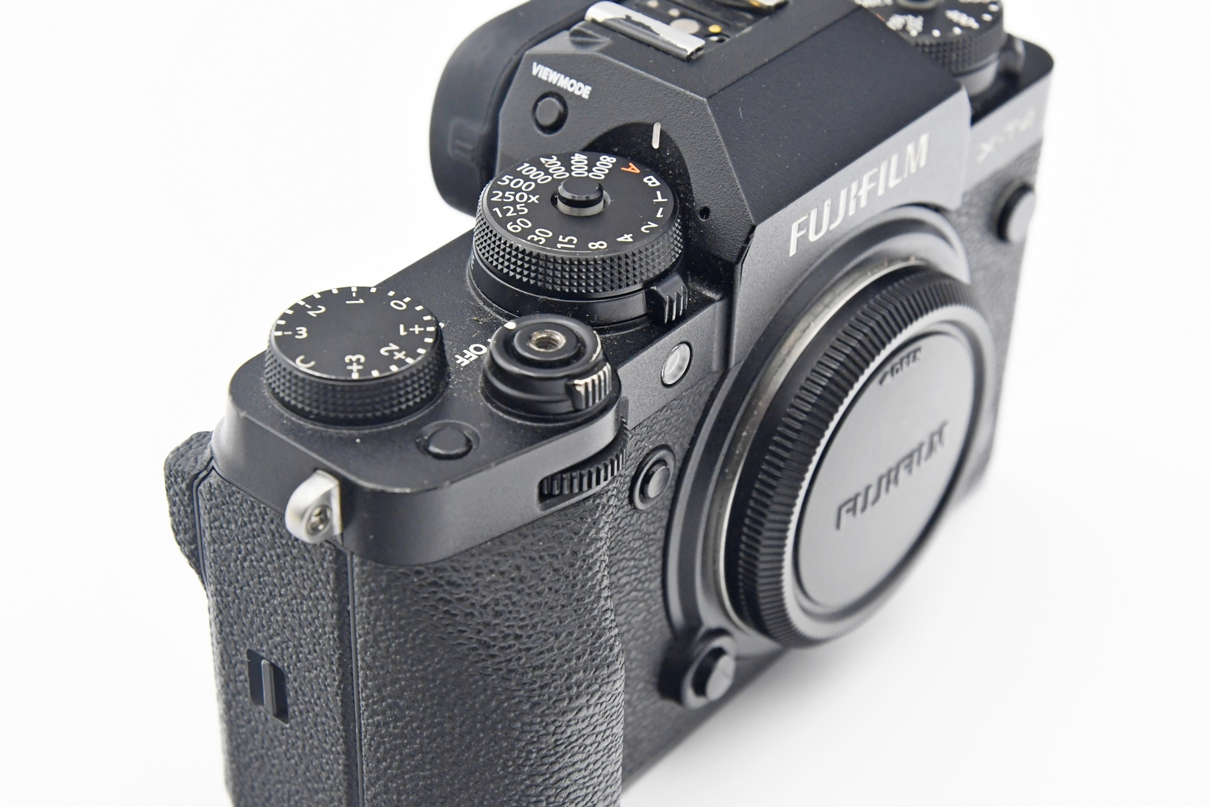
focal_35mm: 78
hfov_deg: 26.0
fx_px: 2621
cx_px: 605
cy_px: 404
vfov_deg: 17.5
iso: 1600
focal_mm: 52
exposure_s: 1/100
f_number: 8
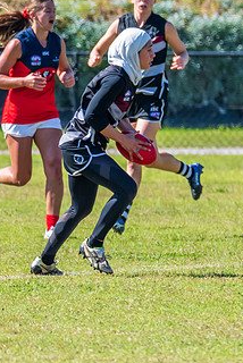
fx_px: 12840
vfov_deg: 1.6
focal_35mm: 1271
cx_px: 125
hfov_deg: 1.1
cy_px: 252
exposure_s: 1/2000
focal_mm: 360
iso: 800
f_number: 6.3
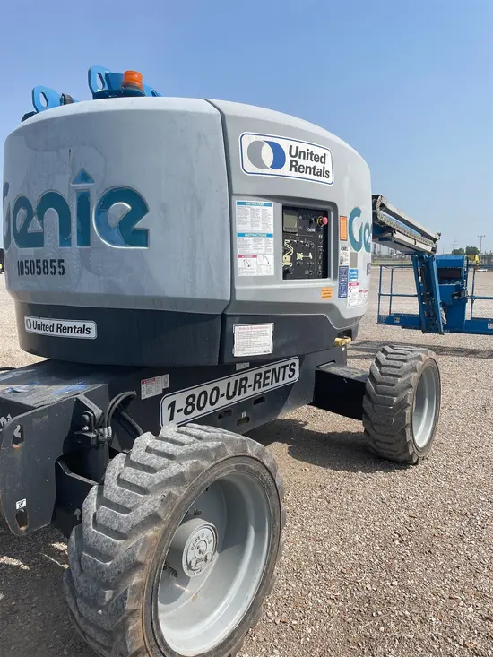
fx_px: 494
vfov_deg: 67.3
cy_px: 328
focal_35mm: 26
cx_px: 246
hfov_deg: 53.1
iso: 32
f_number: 1.6
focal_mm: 4.2
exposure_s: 1/4464
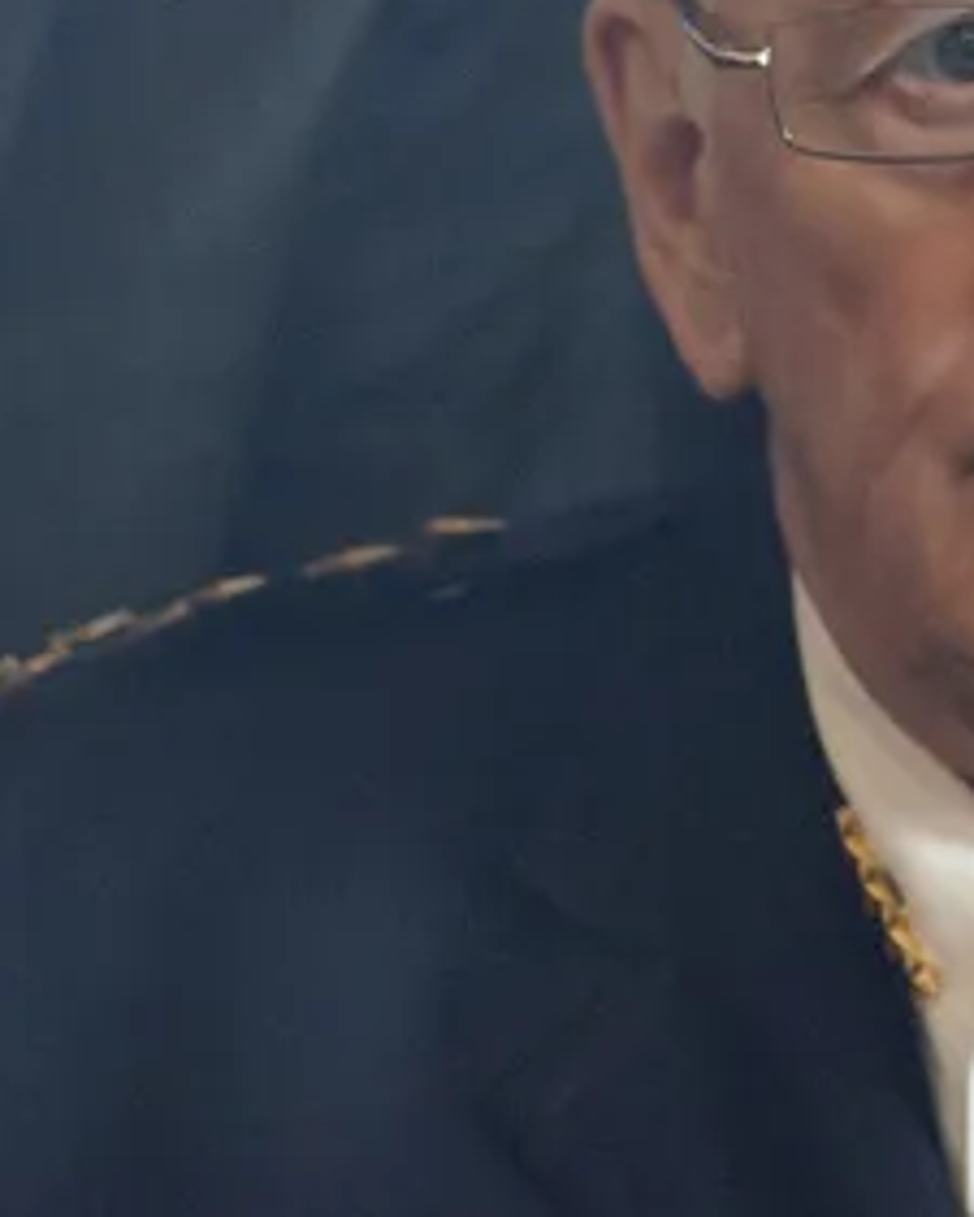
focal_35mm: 768
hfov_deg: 2.0
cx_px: 1082
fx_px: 27659
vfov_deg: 2.5
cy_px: 593
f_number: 4
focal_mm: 180
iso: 3200
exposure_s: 1/100
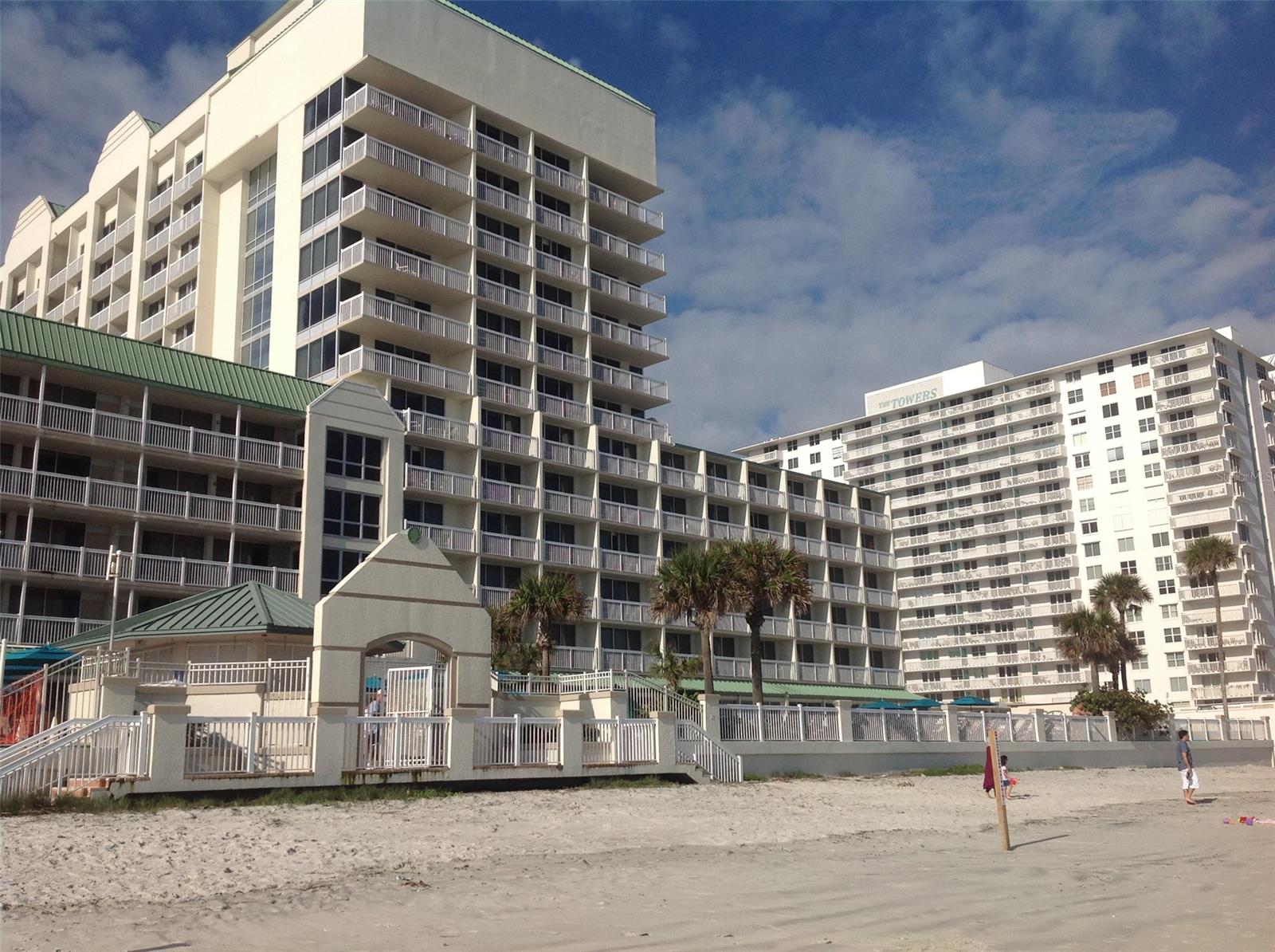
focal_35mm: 35
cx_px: 638
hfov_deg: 52.7
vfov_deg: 40.6
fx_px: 1287
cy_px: 476
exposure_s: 1/5051
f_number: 2.4
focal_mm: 4.28
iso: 50
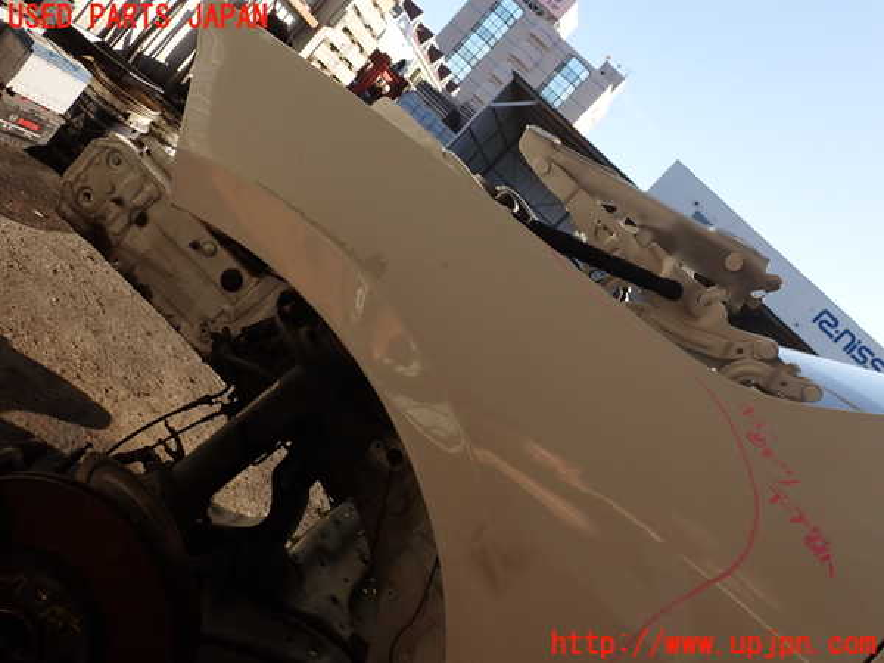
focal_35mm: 30
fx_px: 766
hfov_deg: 60.0
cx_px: 442
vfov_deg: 46.8
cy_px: 332
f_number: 3.2
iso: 100
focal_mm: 5.4
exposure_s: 1/800
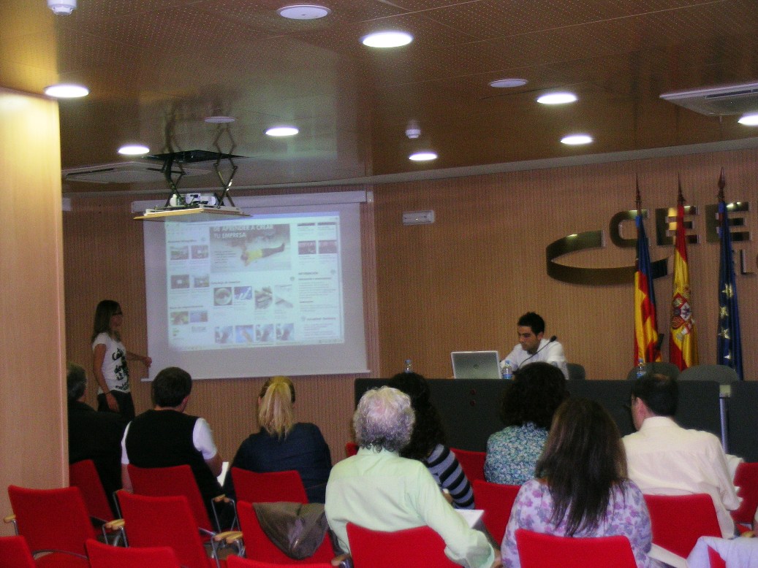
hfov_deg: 33.8
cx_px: 379
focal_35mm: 57
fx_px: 1248
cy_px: 284
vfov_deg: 25.7
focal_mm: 11.8
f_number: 3.6
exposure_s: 1/60.1
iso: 122
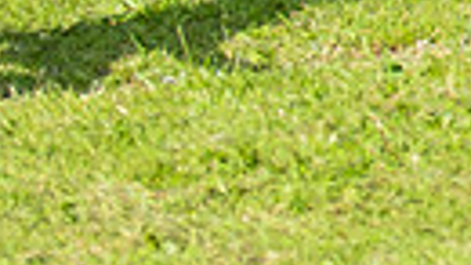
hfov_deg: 3.1
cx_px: 916
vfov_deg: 1.7
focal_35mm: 692
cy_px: -587
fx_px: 8639
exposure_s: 1/2500
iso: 250
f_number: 3.2
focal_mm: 78
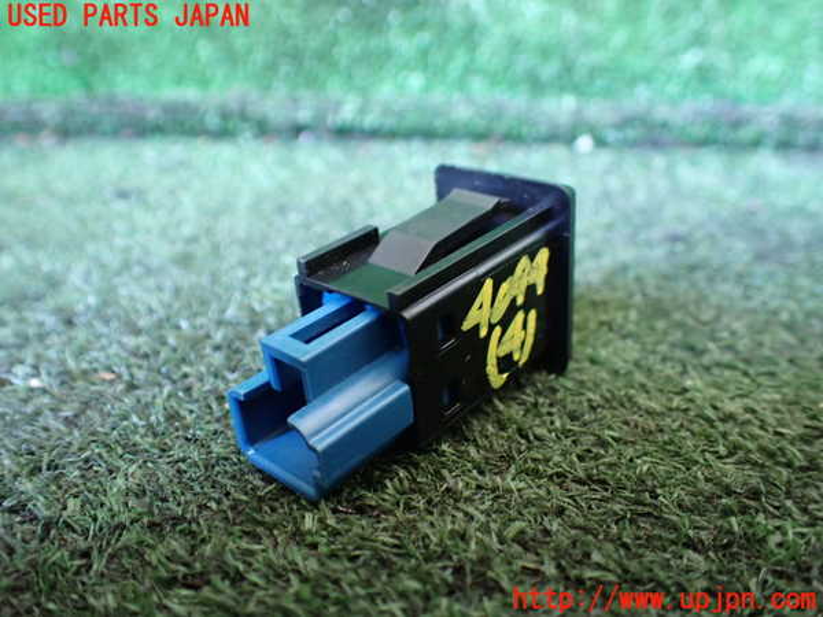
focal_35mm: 30
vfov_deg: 46.8
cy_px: 308
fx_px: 713
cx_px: 412
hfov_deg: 60.0
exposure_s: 1/30
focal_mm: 5.4
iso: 800
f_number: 2.3
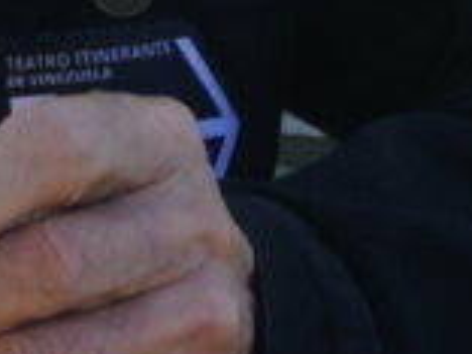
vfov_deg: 3.2
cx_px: -451
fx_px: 6122
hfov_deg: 4.4
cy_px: -706
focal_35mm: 449
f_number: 6.3
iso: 100
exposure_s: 1/80
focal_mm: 38
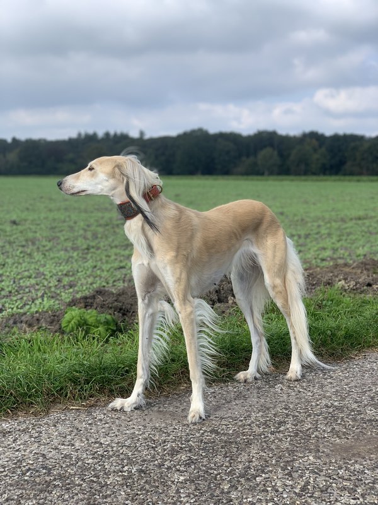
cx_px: 189
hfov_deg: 28.0
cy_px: 252
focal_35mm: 52
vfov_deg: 36.8
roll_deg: -1.1
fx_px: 757
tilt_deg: -4.4
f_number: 2.4
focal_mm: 6
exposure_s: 1/695
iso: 16
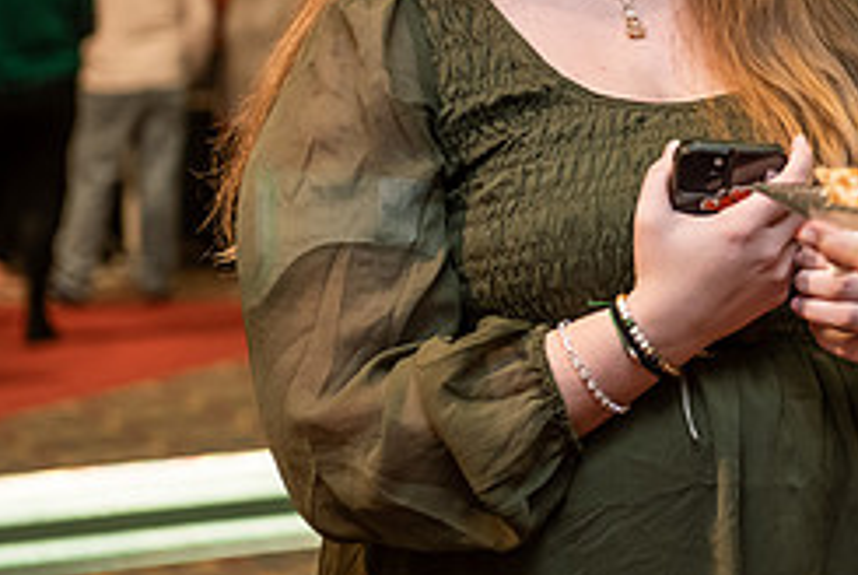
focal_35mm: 156
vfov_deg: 8.8
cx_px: 837
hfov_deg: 13.0
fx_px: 3722
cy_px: 16
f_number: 3.5
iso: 1600
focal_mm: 66
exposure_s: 1/160
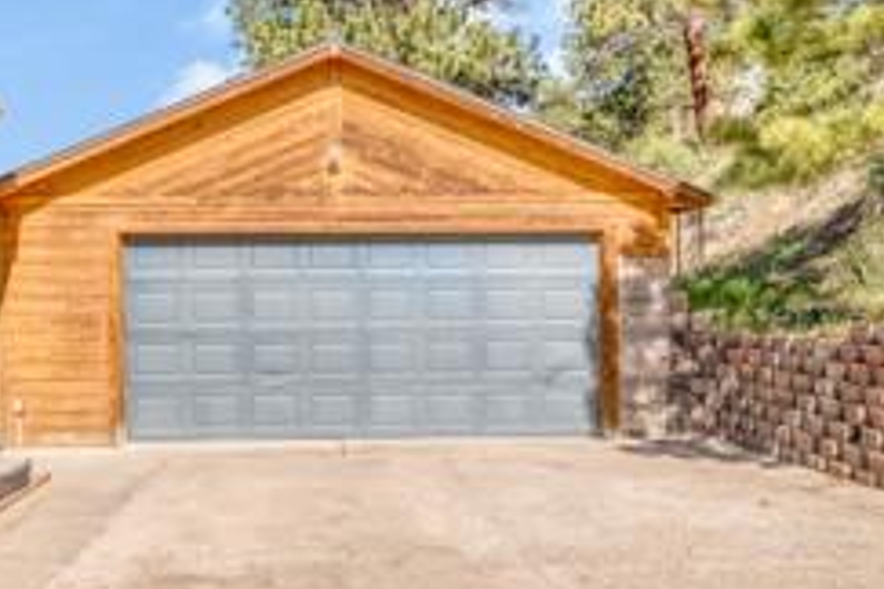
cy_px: 342
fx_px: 1056
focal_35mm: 43
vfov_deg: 31.1
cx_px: 269
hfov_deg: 44.5
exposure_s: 1/50
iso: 200
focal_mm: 11.6
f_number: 9
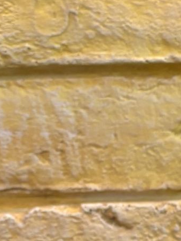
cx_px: 401
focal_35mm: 144
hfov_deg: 9.4
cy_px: 162
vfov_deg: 13.7
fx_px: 1003
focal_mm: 5.96
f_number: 1.6
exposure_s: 1/50
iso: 320
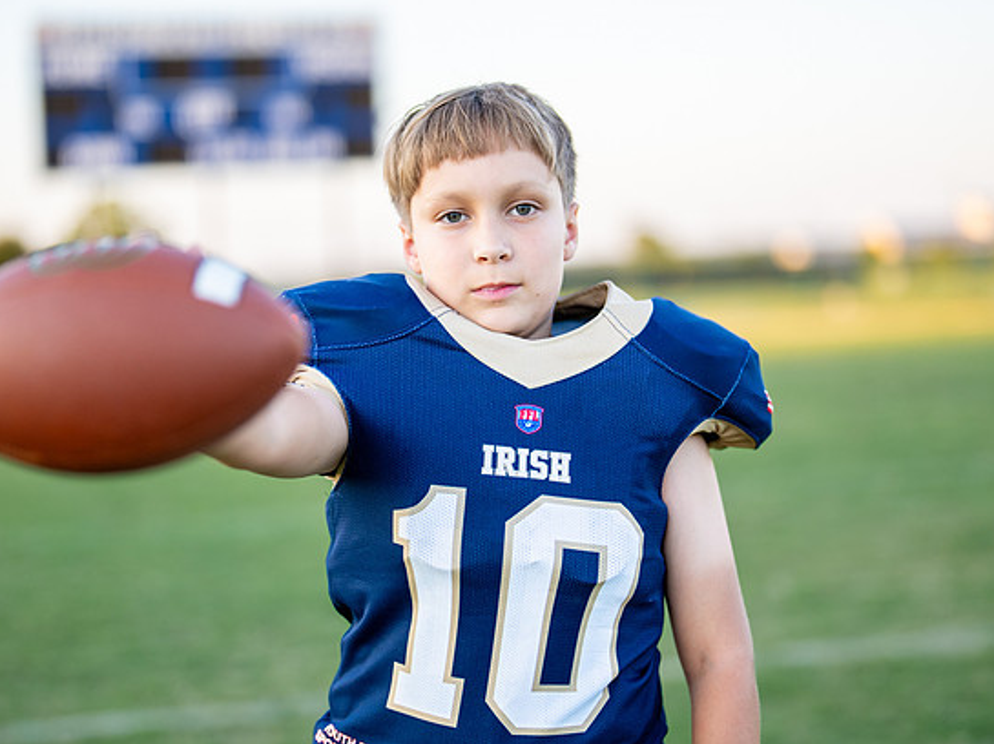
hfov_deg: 26.3
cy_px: 362
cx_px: 500
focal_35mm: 74
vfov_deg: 19.9
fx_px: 2124
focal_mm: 50
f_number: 1.2
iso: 160
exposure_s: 1/1600
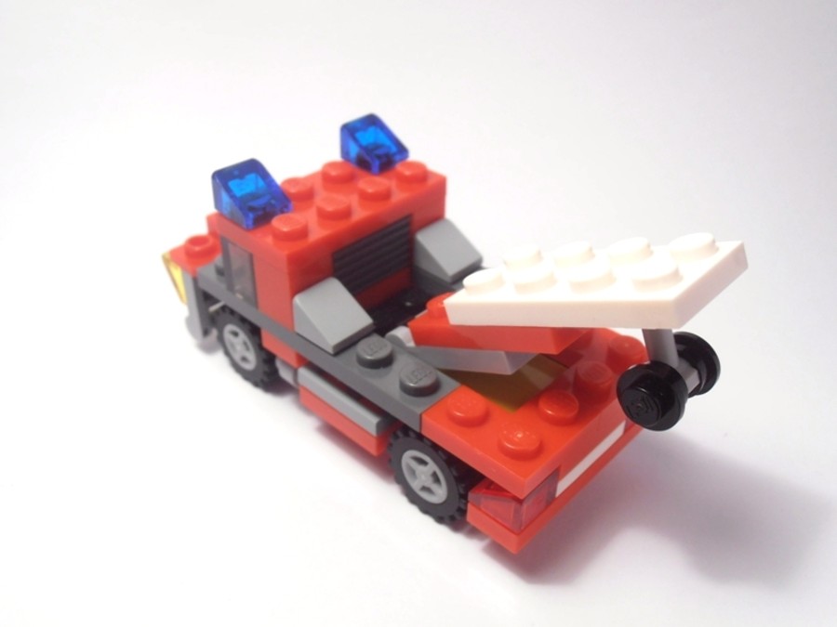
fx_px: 895
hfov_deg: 50.1
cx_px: 418
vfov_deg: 38.7
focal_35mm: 37
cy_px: 314
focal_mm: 6.61
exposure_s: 1/60
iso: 80
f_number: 3.9
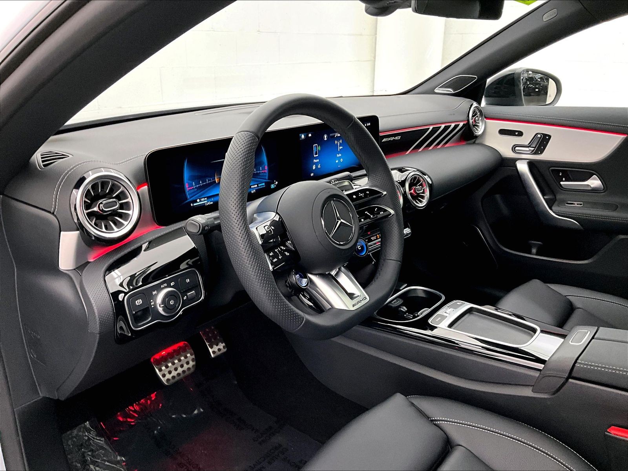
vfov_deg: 48.2
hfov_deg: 61.7
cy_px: 236
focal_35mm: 29
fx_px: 526
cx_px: 314
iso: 250
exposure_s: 1/40
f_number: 1.8
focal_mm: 3
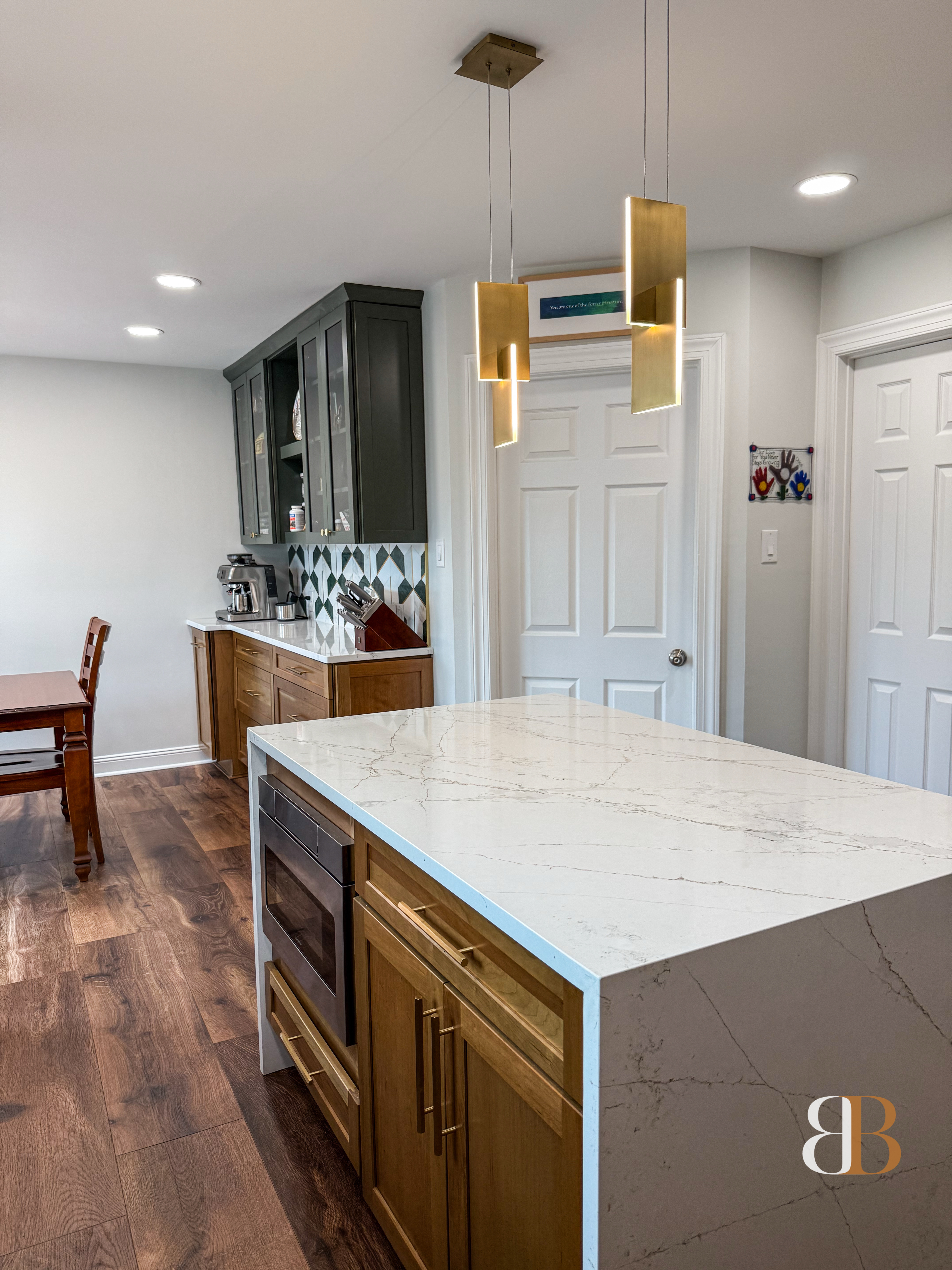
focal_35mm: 24
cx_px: 476
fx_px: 880
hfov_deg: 56.8
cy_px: 635
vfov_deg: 71.6
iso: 125
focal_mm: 6.76
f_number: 1.78
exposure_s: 1/228
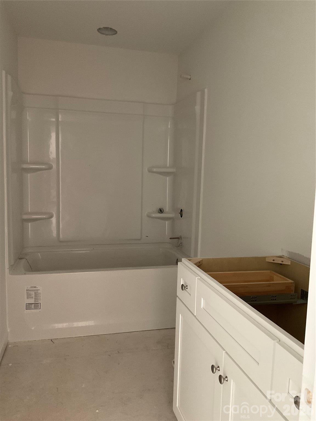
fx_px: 353
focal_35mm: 29
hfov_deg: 48.2
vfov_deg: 61.7
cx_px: 158
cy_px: 210
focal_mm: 3
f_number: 1.8
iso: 320
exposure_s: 1/59
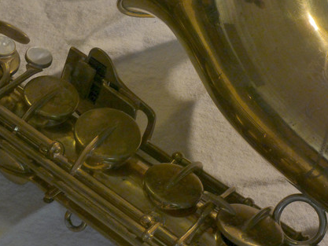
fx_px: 2009
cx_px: 143
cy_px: 134
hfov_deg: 9.3
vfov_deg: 7.0
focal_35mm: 212
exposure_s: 1/40
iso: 125
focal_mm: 31.7
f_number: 5.5
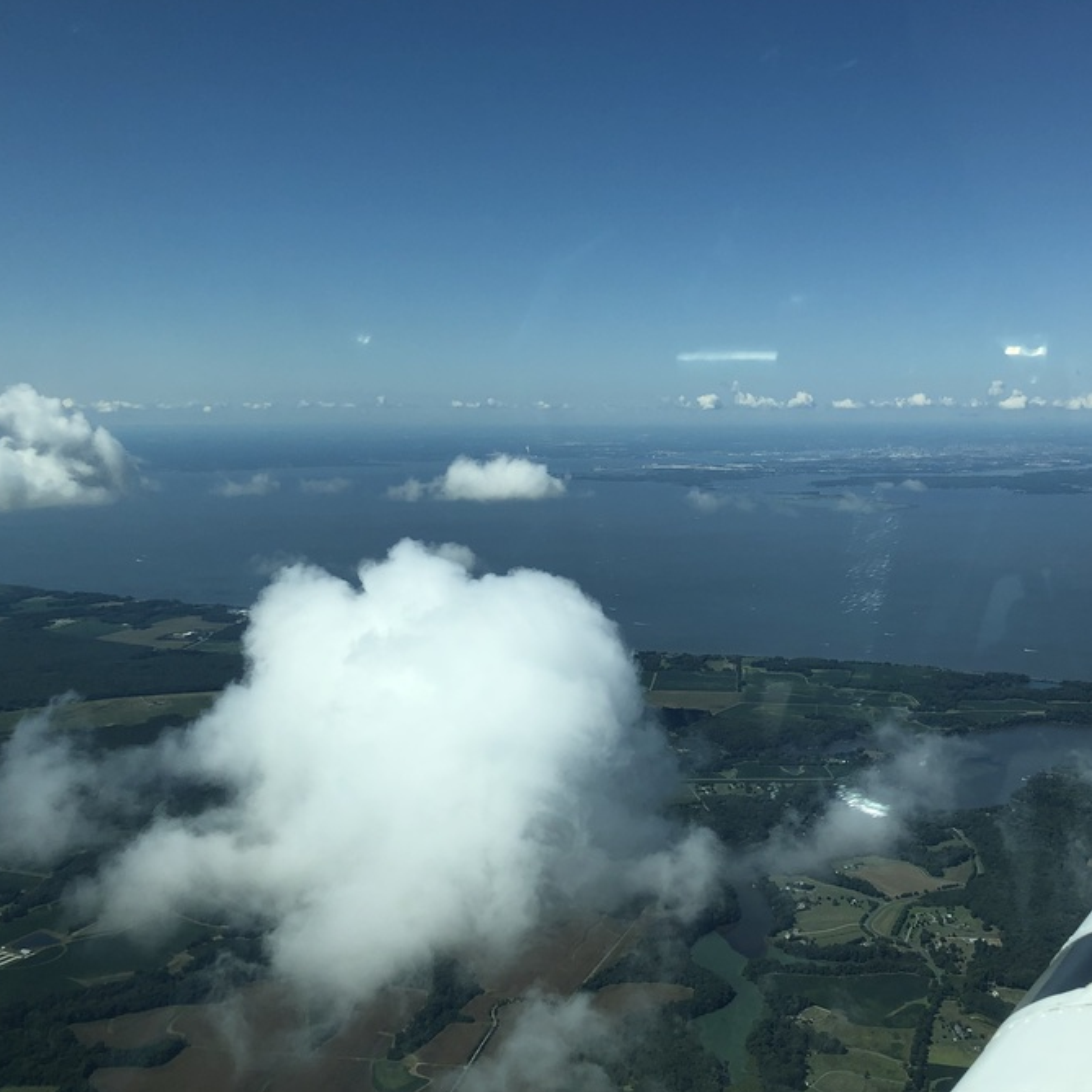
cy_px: 589
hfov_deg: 44.5
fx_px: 1321
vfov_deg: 44.9
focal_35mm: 37
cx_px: 694
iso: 25
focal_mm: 4
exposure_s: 1/3247
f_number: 1.8
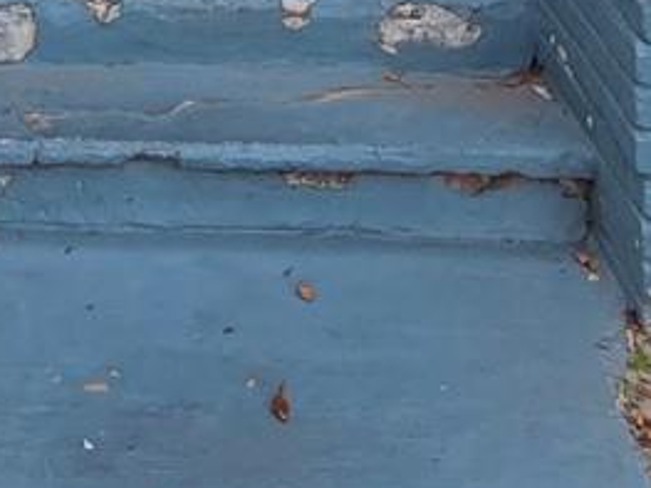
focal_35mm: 79
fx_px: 1485
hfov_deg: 23.8
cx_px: 25
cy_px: -612
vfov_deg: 14.1
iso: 50
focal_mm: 2.2
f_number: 2.2
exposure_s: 1/611
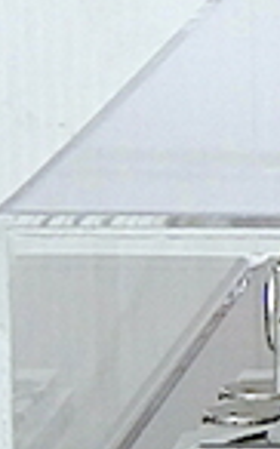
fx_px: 7144
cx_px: 1191
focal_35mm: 584
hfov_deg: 2.2
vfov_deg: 3.6
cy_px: 443
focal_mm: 15
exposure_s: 1/10
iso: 200
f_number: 4.8
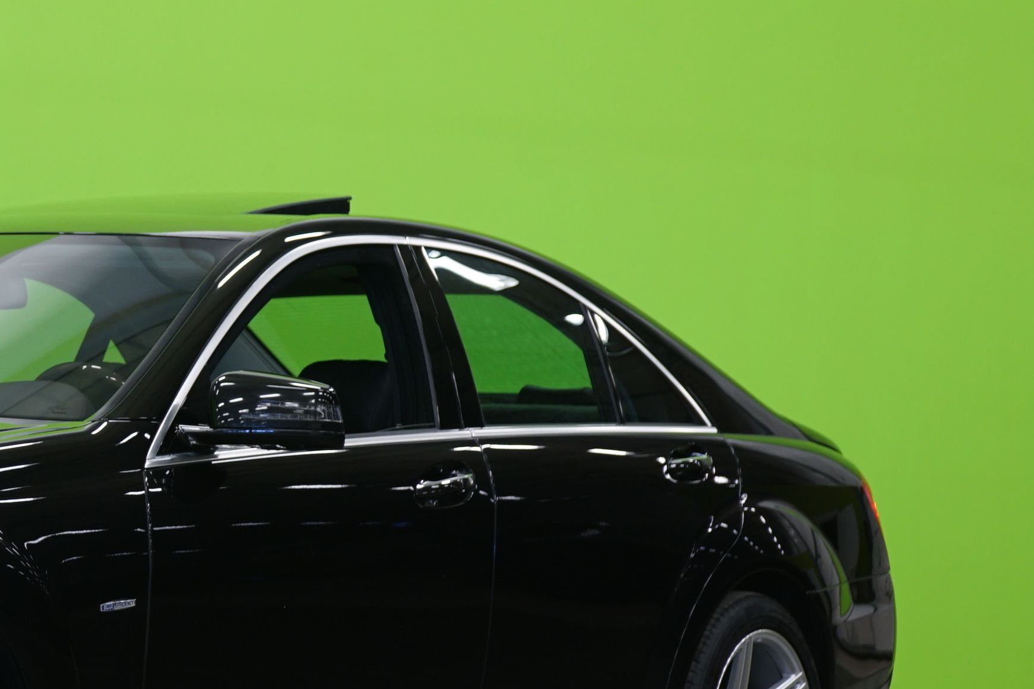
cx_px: -65
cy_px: 449
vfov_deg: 11.9
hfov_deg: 17.3
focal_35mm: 115
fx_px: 3303
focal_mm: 51
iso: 400
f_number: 4.5
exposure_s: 1/10
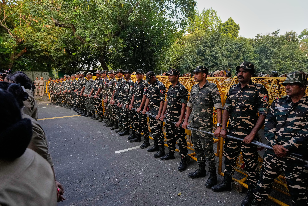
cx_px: 154
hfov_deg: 81.2
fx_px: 180
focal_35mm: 21
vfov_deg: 59.5
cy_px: 103
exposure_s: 1/800
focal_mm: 21
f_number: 4.5
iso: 1600
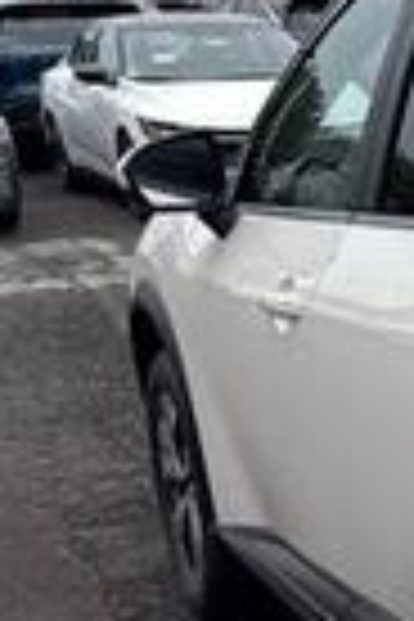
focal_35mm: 91
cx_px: 945
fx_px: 1570
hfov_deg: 12.4
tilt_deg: -16.4
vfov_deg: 22.1
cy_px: 495
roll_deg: +3.7
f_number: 1.78
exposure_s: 1/4975
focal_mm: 6.76
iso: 80
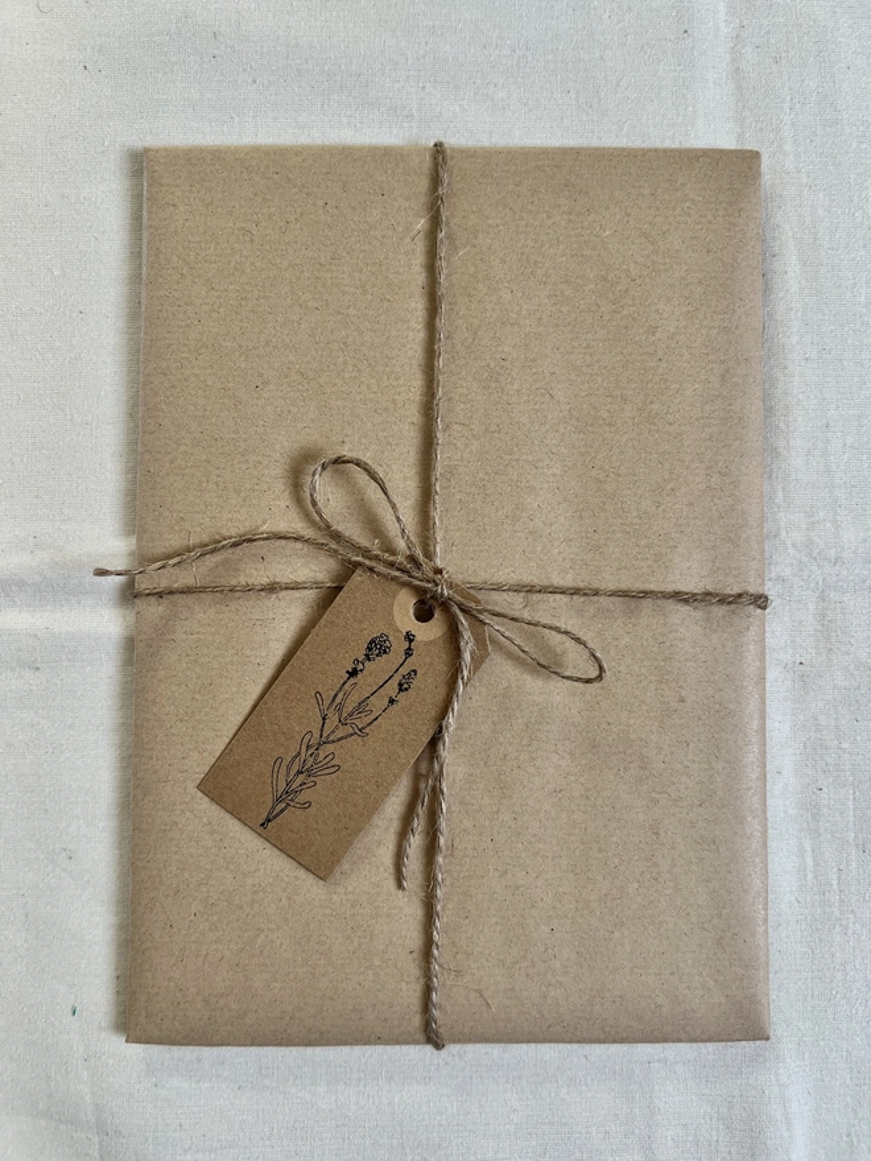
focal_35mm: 26
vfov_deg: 67.3
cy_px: 580
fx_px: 872
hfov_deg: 53.1
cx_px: 436
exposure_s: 1/121
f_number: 1.5
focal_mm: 5.7
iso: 100
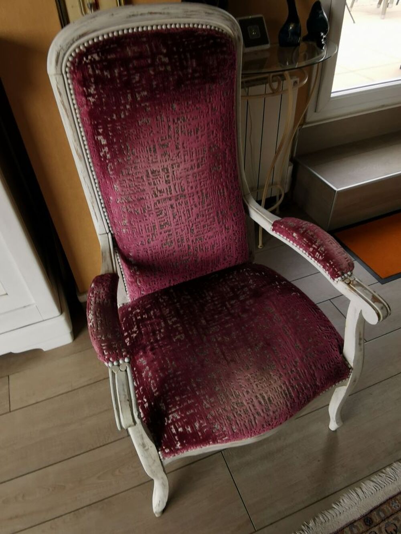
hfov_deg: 63.5
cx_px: 200
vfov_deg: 79.0
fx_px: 324
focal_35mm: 21
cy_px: 267
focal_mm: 2.26
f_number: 2.2
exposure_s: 1/110
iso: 50
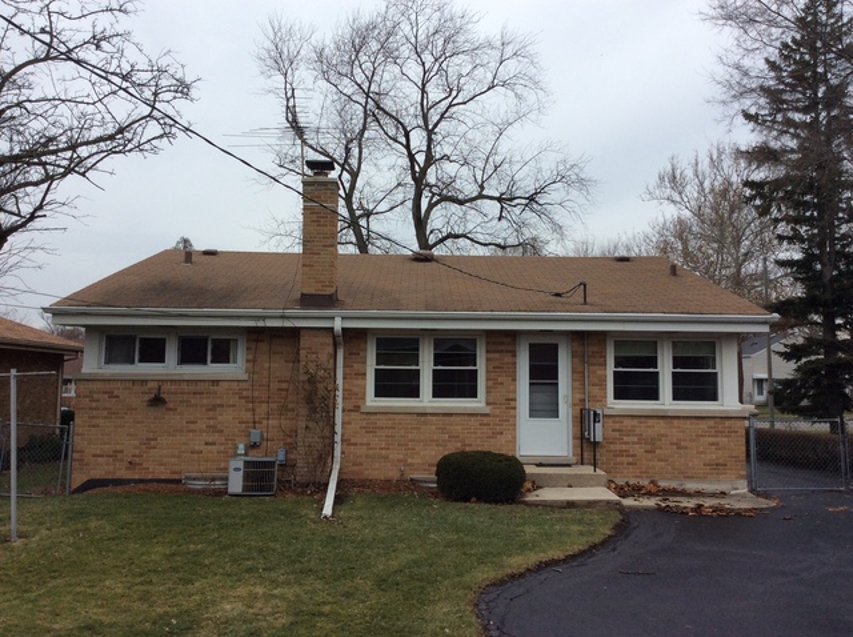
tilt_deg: +4.4
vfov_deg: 44.1
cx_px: 426
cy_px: 318
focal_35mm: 32
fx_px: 787
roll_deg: +0.8
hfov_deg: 56.9
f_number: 2.4
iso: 32
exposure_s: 1/406
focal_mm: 3.3
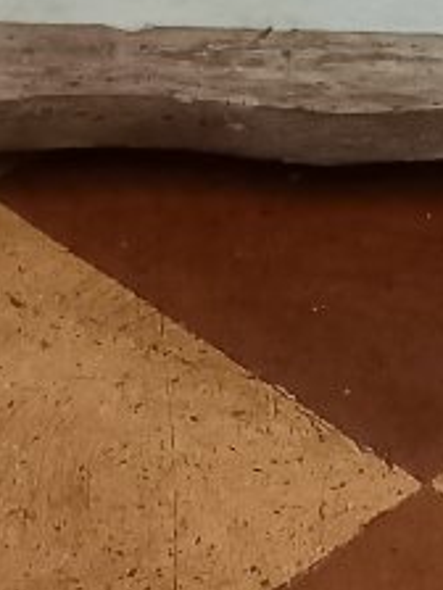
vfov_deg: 13.4
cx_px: 82
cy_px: -421
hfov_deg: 11.0
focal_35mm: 134
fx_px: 2286
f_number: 1.8
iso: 1000
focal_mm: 4.65
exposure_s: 1/20
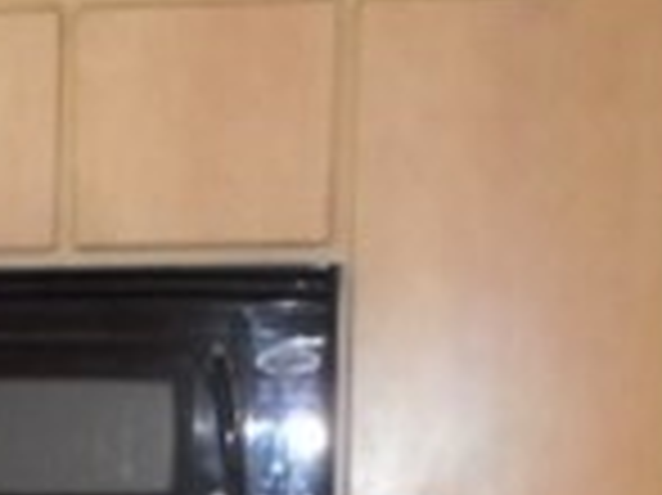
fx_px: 1949
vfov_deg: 13.8
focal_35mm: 102
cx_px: -9
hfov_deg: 18.7
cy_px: 702
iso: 560
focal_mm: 4.5
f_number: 3.7
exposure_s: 1/25
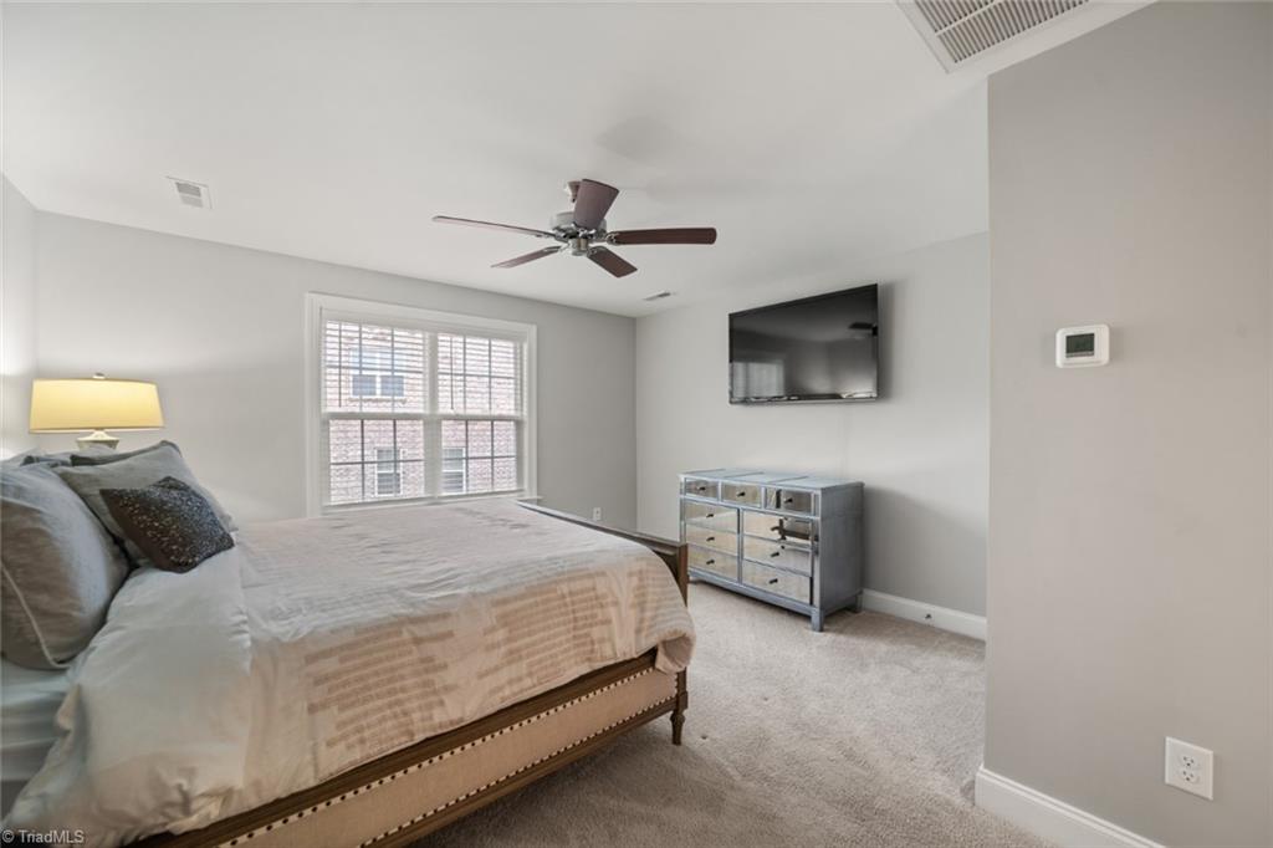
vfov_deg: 81.2
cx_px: 636
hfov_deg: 104.3
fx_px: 495
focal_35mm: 14
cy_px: 424
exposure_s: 1/1.25
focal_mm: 14
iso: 320
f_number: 7.1
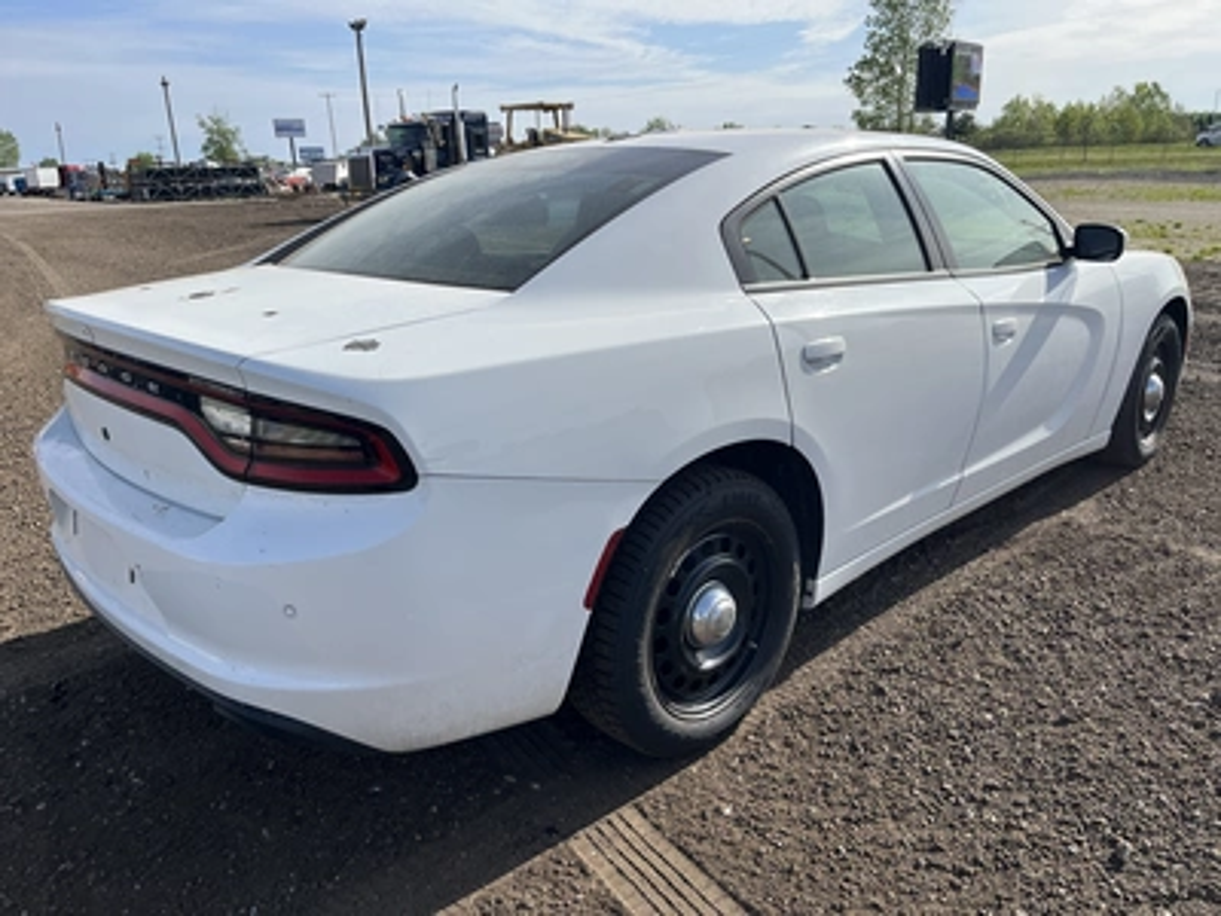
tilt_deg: -17.7
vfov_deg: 53.1
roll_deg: +0.9
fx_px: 917
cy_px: 458
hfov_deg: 67.3
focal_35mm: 26
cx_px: 610
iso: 50
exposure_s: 1/4016
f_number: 1.6
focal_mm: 5.1
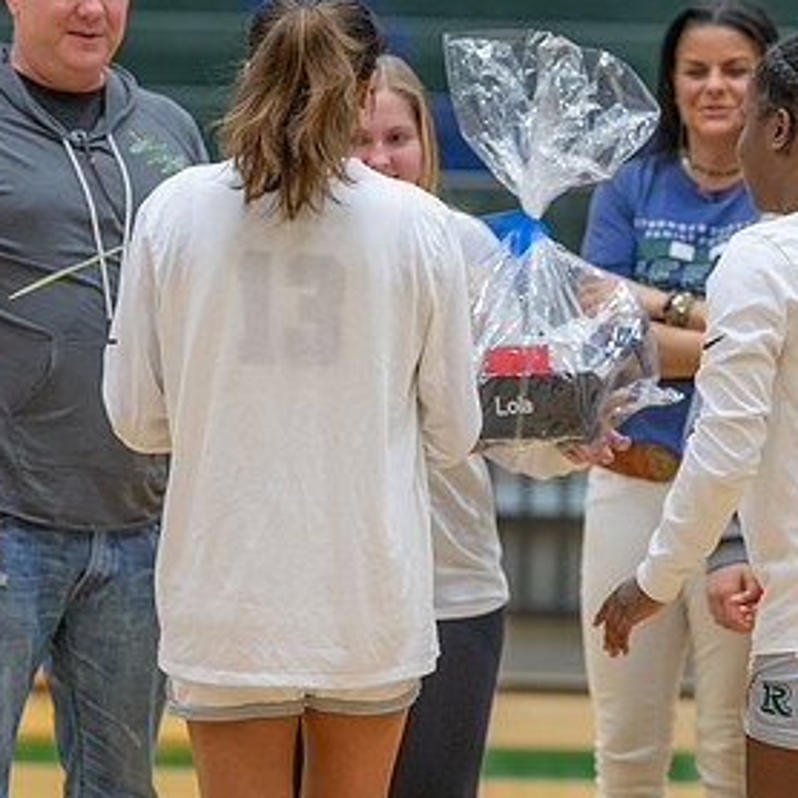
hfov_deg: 7.3
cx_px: 565
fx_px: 6233
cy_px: 317
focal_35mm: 239
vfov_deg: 7.3
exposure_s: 1/400
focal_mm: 135
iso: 2000
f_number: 2.8
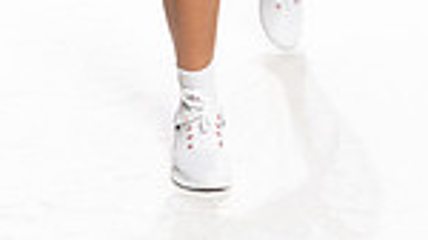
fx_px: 1780
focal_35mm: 157
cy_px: -363
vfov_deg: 7.2
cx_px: 243
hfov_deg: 13.7
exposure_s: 1/250
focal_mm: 50
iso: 320
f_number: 8
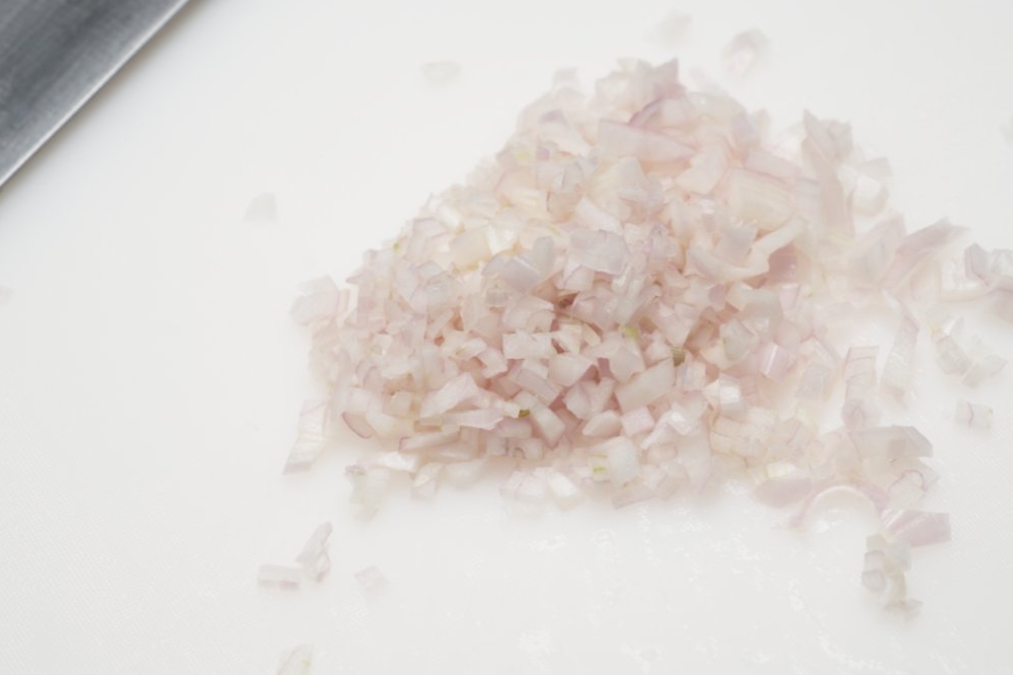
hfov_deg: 24.2
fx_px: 2363
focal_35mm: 84
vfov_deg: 16.2
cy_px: 295
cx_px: 488
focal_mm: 70
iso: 100
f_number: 8
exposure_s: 1/125
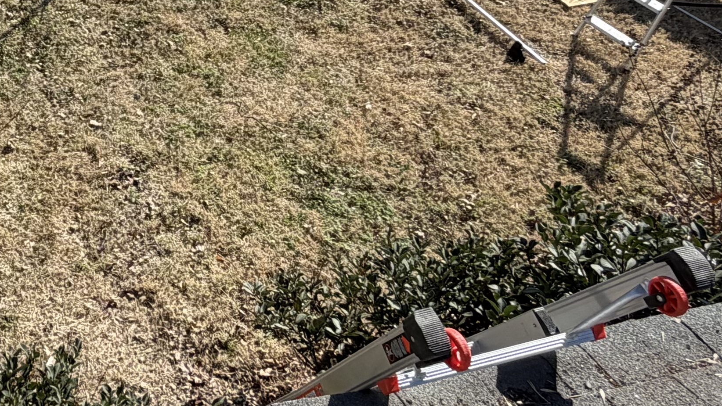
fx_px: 1015
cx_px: -49
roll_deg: -1.6
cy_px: -49
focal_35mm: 53
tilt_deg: -32.1
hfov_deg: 34.5
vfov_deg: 21.4
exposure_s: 1/770
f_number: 2.2
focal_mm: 2.22
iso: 25
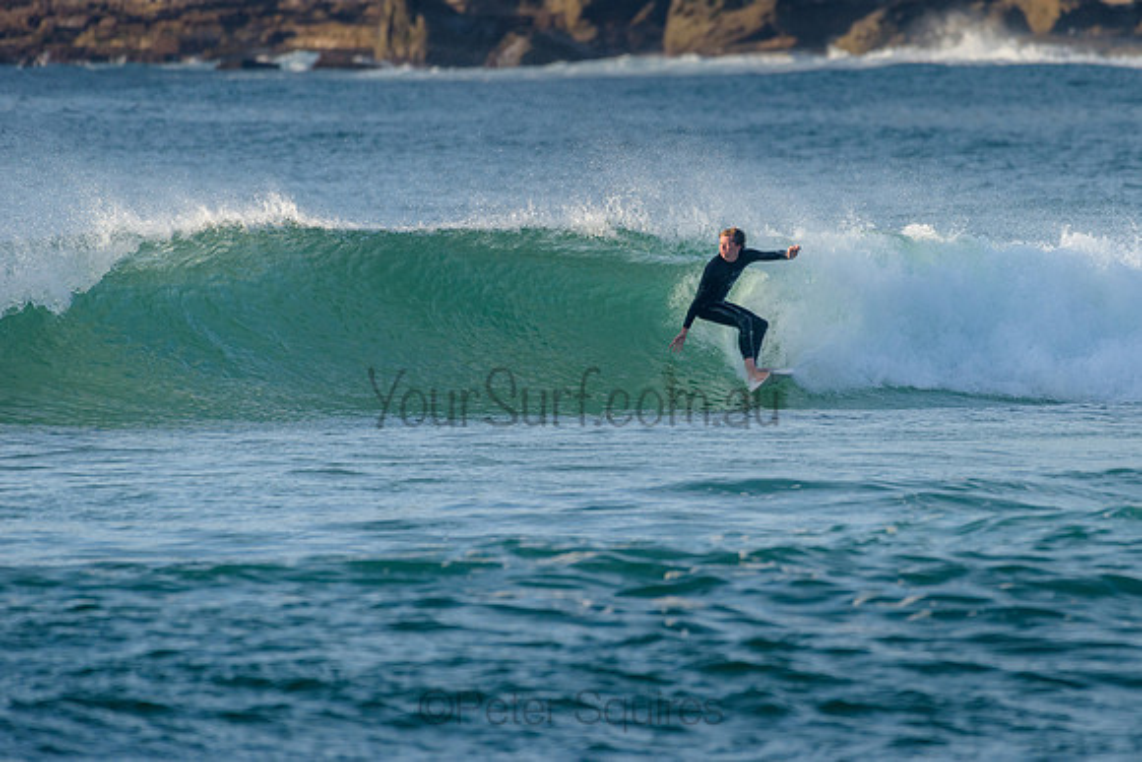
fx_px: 19454
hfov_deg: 3.4
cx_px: 695
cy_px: 306
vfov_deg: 2.2
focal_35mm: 613
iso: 450
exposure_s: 1/2000
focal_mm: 500
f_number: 5.6
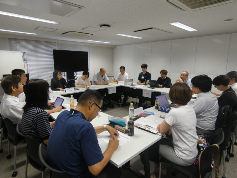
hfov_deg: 81.7
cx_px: 118
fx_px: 137
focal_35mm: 20
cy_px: 89
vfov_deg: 66.0
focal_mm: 3.6
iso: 125
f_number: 2.8
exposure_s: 1/60
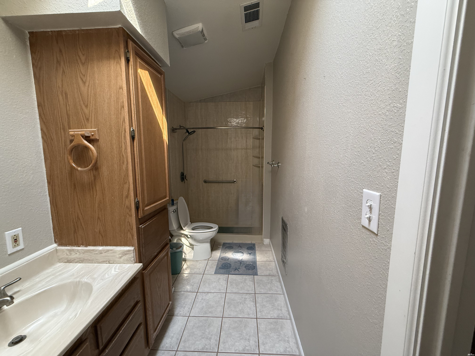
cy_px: 178
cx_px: 238
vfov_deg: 85.7
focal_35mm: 14
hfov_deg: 102.1
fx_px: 192
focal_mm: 2.22
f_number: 2.2
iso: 320
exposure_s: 1/60
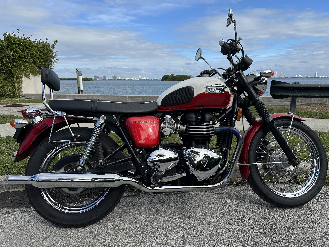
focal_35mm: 24
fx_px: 228
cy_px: 124
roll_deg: +0.2
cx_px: 164
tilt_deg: -12.4
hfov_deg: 71.6
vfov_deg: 56.8
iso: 80
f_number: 1.78
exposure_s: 1/3717
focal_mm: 6.86
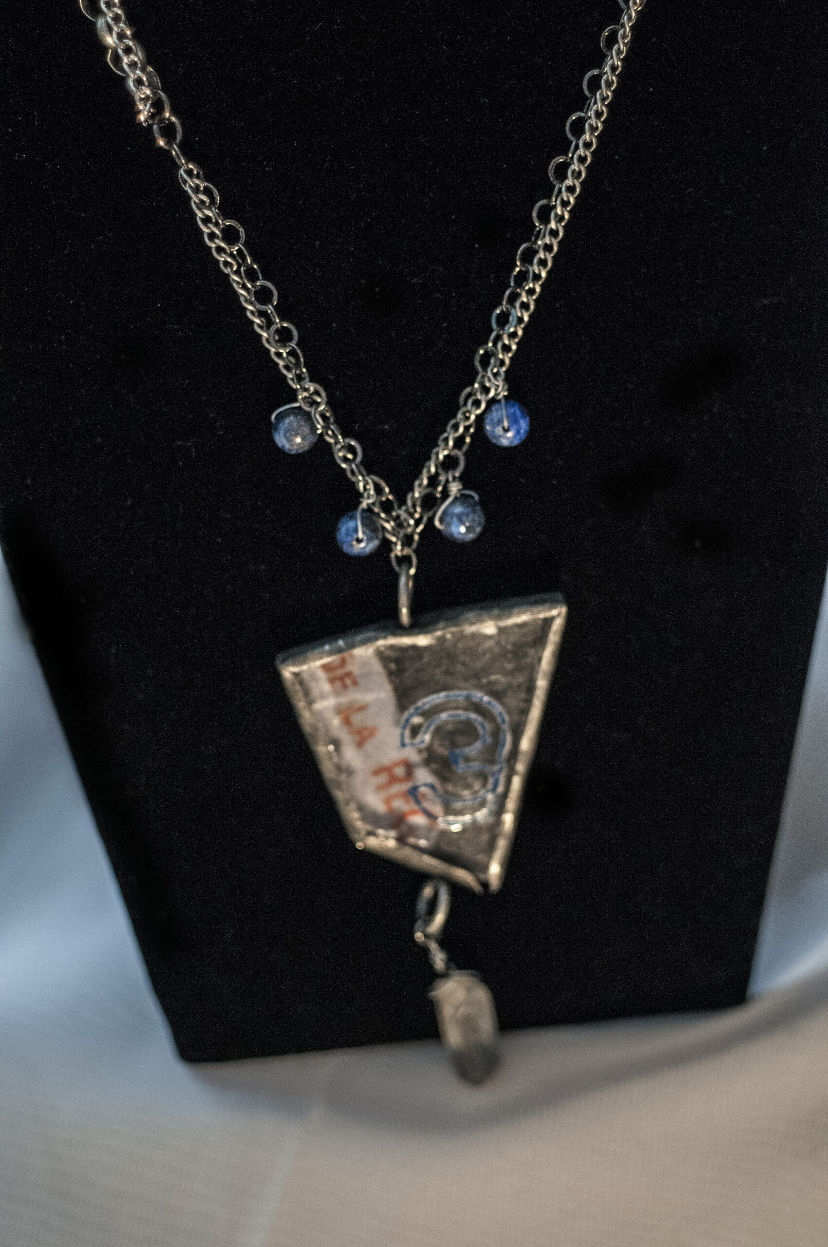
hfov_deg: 18.1
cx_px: 414
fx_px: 2594
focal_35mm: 75
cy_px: 624
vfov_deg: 27.0
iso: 1600
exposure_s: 1/400
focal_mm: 50
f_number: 1.4
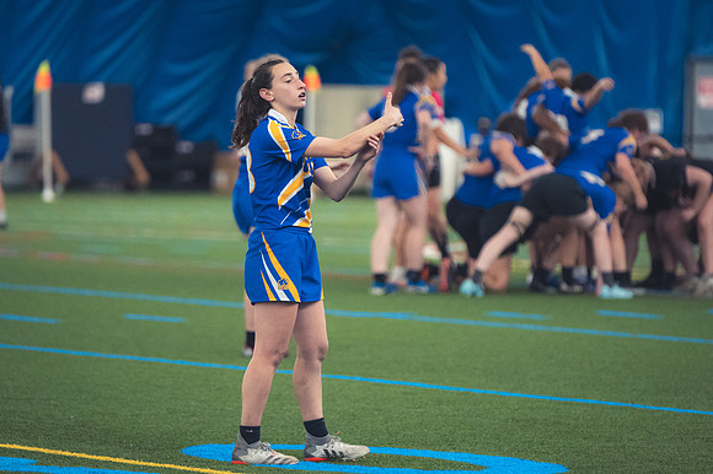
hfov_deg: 6.9
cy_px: 237
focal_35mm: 300
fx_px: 5938
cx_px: 356
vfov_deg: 4.6
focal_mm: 200
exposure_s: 1/320
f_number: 2.8
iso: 4000
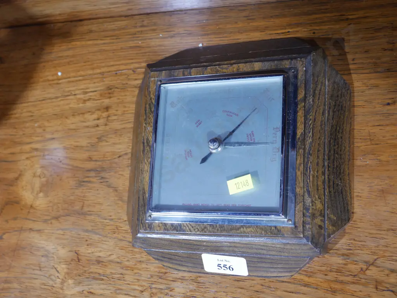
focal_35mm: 46
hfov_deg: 41.2
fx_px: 528
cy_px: 149
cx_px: 198
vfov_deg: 31.5
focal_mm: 23
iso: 1250
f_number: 5.1
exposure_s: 1/60
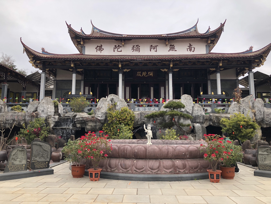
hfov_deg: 63.4
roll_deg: +0.7
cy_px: 102
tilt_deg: +9.0
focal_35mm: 28
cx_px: 136
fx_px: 219
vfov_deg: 49.7
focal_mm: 3.99
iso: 20
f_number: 1.8
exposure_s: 1/960
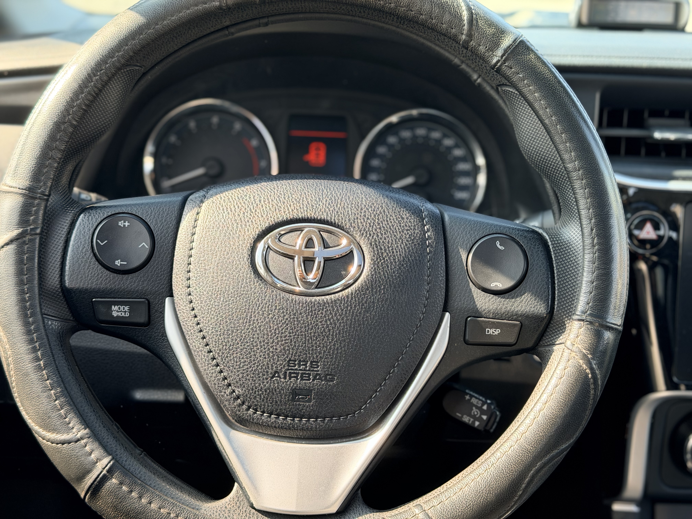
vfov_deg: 30.3
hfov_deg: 39.7
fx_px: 960
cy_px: 260
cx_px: 346
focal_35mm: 48
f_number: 1.78
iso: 80
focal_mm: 6.76
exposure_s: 1/183
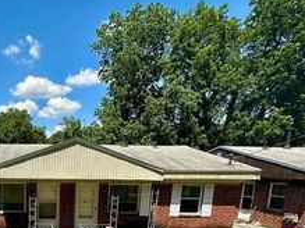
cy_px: 219
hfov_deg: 50.4
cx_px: 31
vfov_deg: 39.7
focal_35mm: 32
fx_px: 282
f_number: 2.2
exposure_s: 1/1618
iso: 40
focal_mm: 2.22
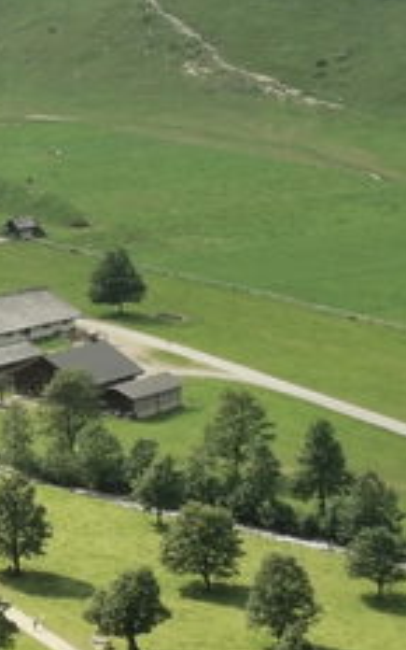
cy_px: 168
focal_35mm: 208
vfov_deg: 10.1
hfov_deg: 6.3
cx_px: -109
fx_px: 3682
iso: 50
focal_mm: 5.56
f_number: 1.6
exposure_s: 1/2801
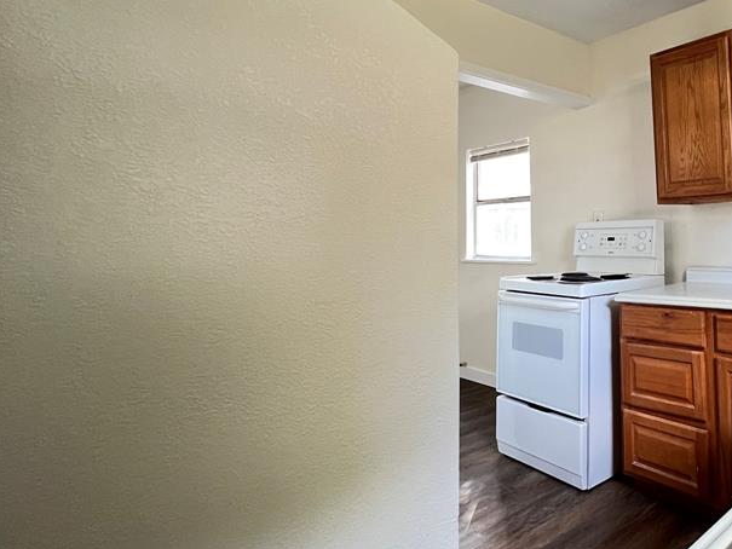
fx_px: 465
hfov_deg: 68.4
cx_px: 595
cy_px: 203
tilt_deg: +4.0
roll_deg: +2.6
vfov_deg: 60.2
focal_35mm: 22
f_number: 1.8
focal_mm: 1.57
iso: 400
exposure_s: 1/60
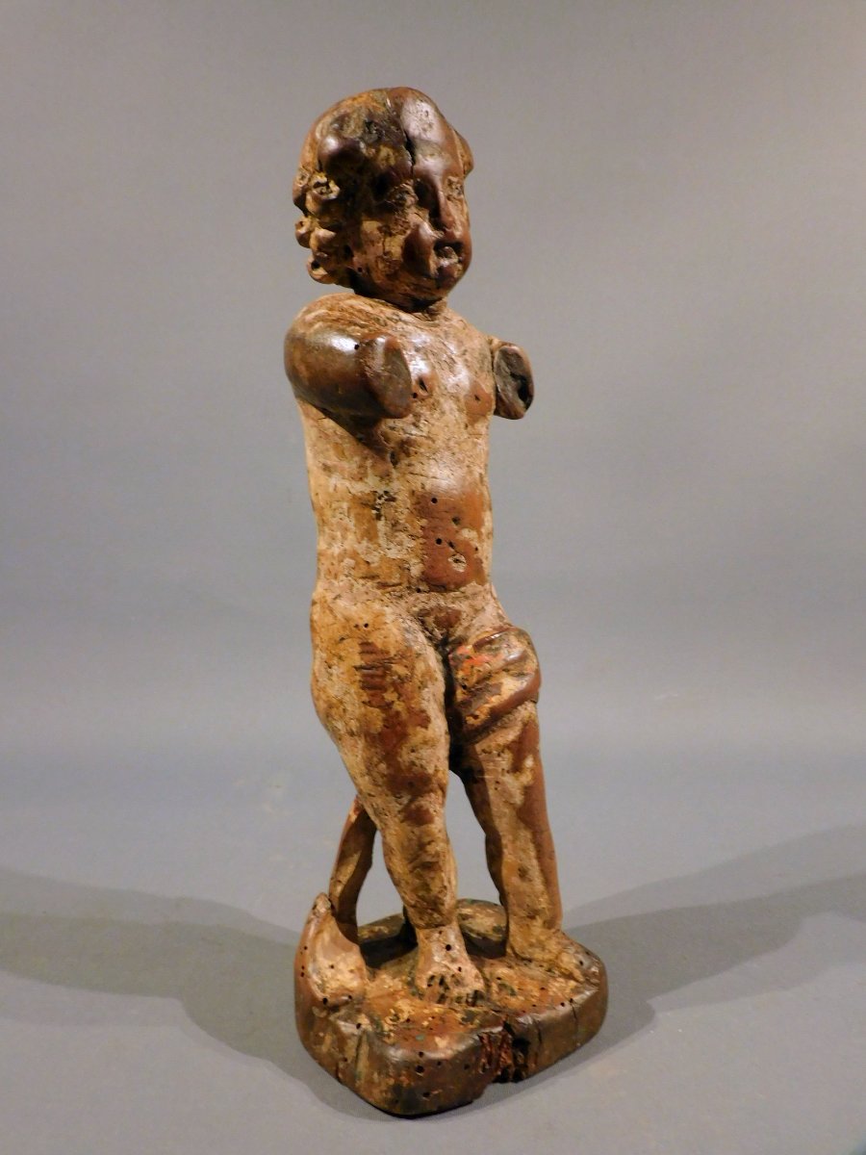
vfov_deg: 71.6
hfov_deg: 56.8
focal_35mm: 24
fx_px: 801
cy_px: 578
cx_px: 433
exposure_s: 1/30
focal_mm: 4.3
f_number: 3.3
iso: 280
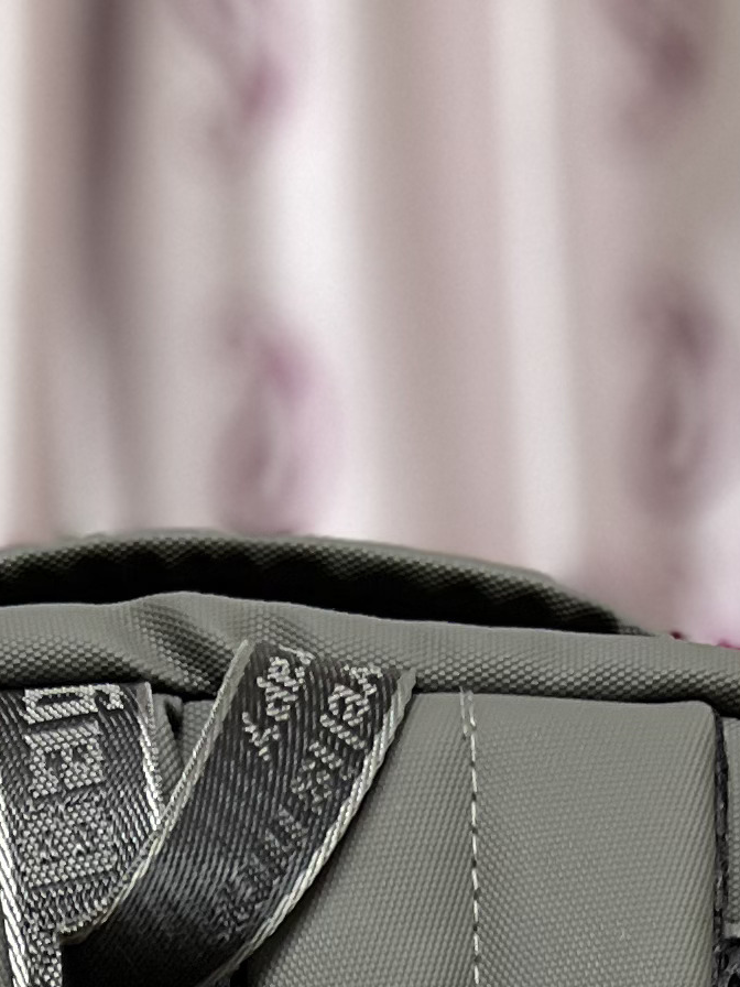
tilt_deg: -10.3
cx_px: 289
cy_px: 2115
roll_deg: +1.5
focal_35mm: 117
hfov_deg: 12.7
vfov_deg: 13.7
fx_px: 3335
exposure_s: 1/50
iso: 250
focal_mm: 5.7
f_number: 1.5
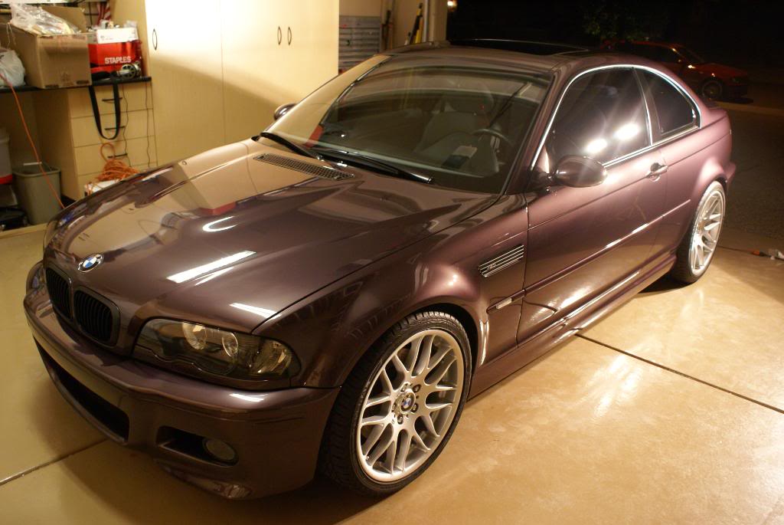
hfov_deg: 61.9
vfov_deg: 43.7
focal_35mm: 30
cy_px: 262
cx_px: 392
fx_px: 654
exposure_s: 1/15
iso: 400
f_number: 4
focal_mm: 20
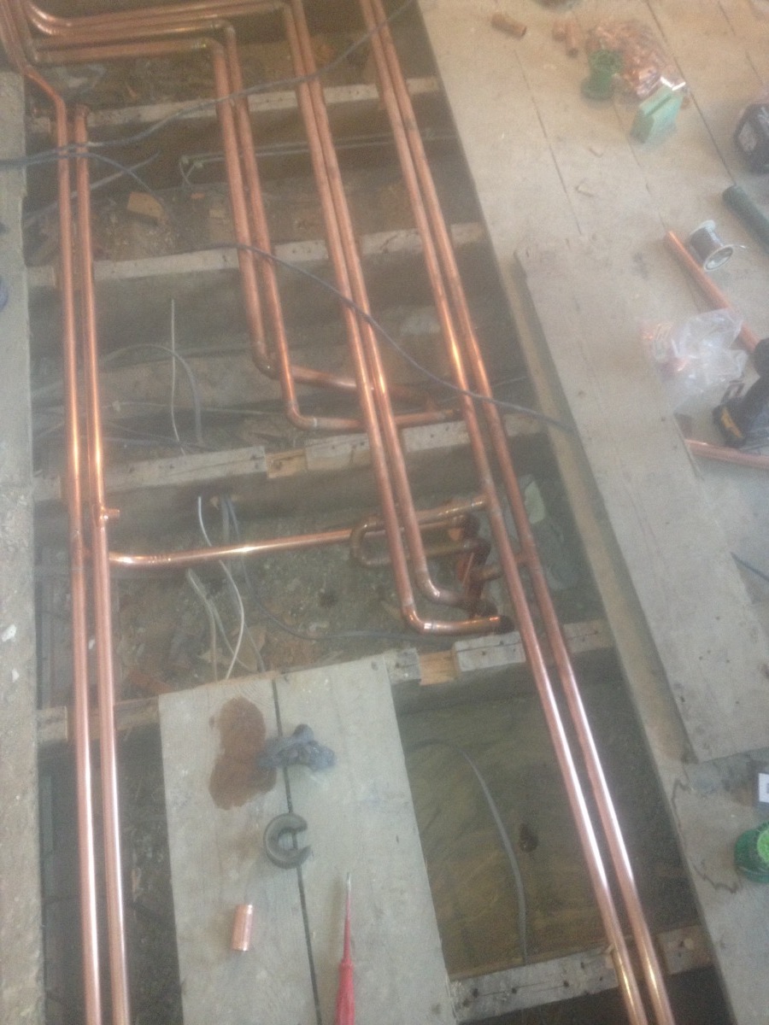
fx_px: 1037
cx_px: 384
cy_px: 512
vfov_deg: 52.6
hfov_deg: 40.7
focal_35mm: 35
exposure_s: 1/20
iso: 160
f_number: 2.4
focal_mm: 4.28
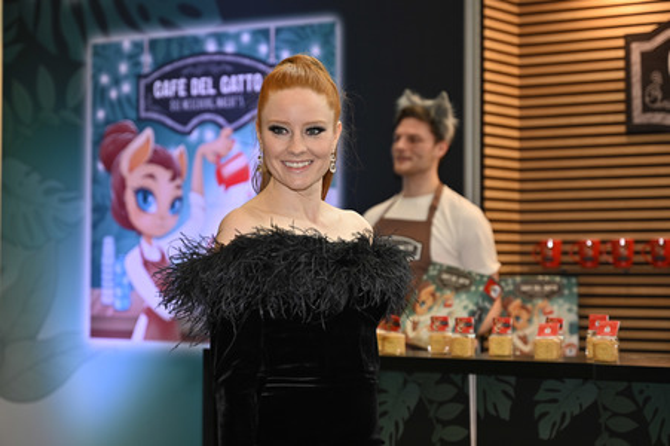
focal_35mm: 66
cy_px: 223
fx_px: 1227
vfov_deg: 20.6
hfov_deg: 30.5
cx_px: 335
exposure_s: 1/100
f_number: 2.8
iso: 320
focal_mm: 66
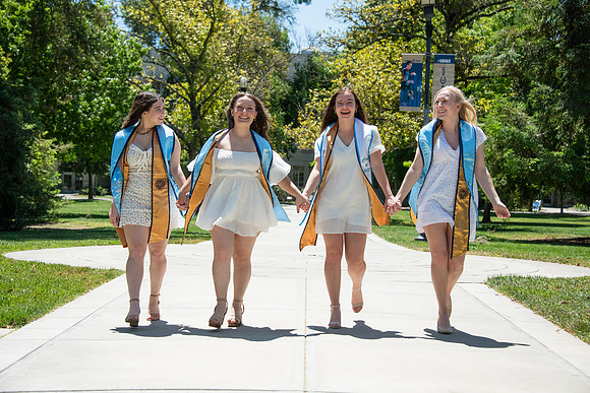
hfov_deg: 29.6
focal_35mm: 68
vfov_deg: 20.0
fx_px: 1115
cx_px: 295
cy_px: 196
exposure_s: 1/2500
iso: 500
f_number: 5.6
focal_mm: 68
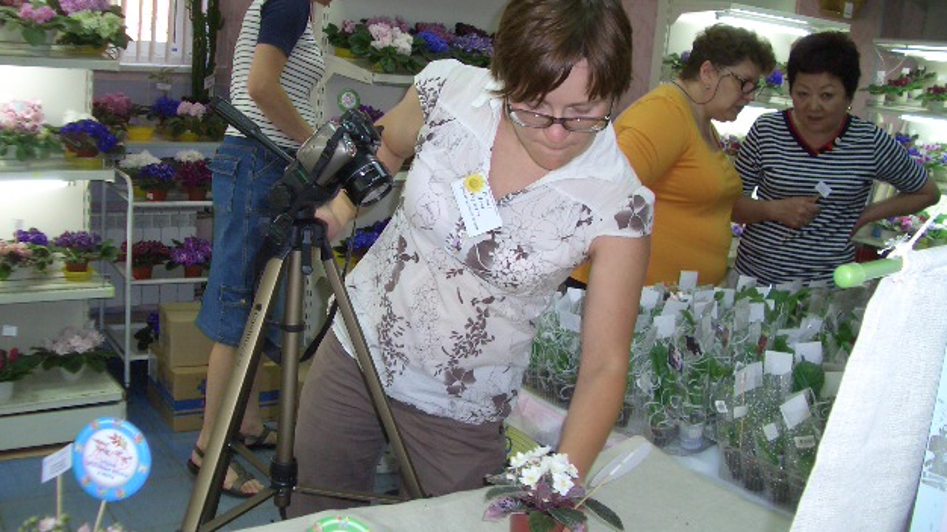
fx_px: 979
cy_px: 236
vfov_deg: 30.4
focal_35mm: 39
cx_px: 469
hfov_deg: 51.6
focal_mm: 5.8
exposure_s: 1/60
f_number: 2.6
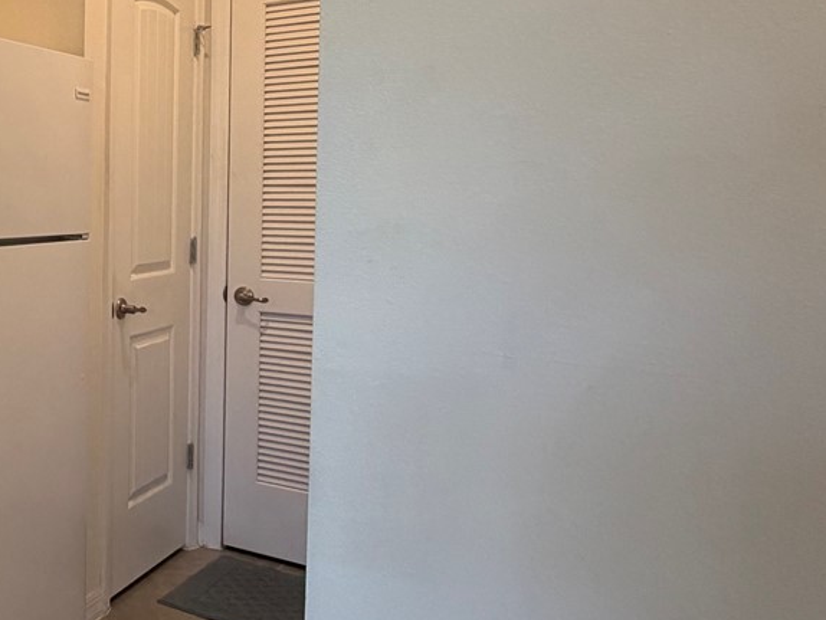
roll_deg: -0.1
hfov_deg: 38.0
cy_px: 229
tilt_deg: -2.2
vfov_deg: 36.6
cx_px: -125
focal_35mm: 39
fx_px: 931
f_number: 2.2
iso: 250
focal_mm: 2.22
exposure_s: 1/120
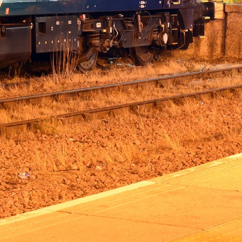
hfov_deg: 8.1
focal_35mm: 206
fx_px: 1629
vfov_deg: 8.4
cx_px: -247
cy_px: -26
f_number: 8
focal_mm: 34
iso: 400
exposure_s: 13
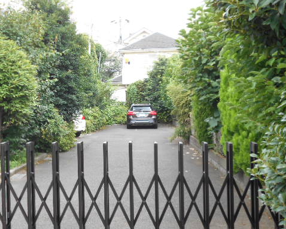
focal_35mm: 51
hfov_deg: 36.3
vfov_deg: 29.6
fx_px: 432
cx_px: 96
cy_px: 102
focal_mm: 6.7
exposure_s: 1/80
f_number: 3.9
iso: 80
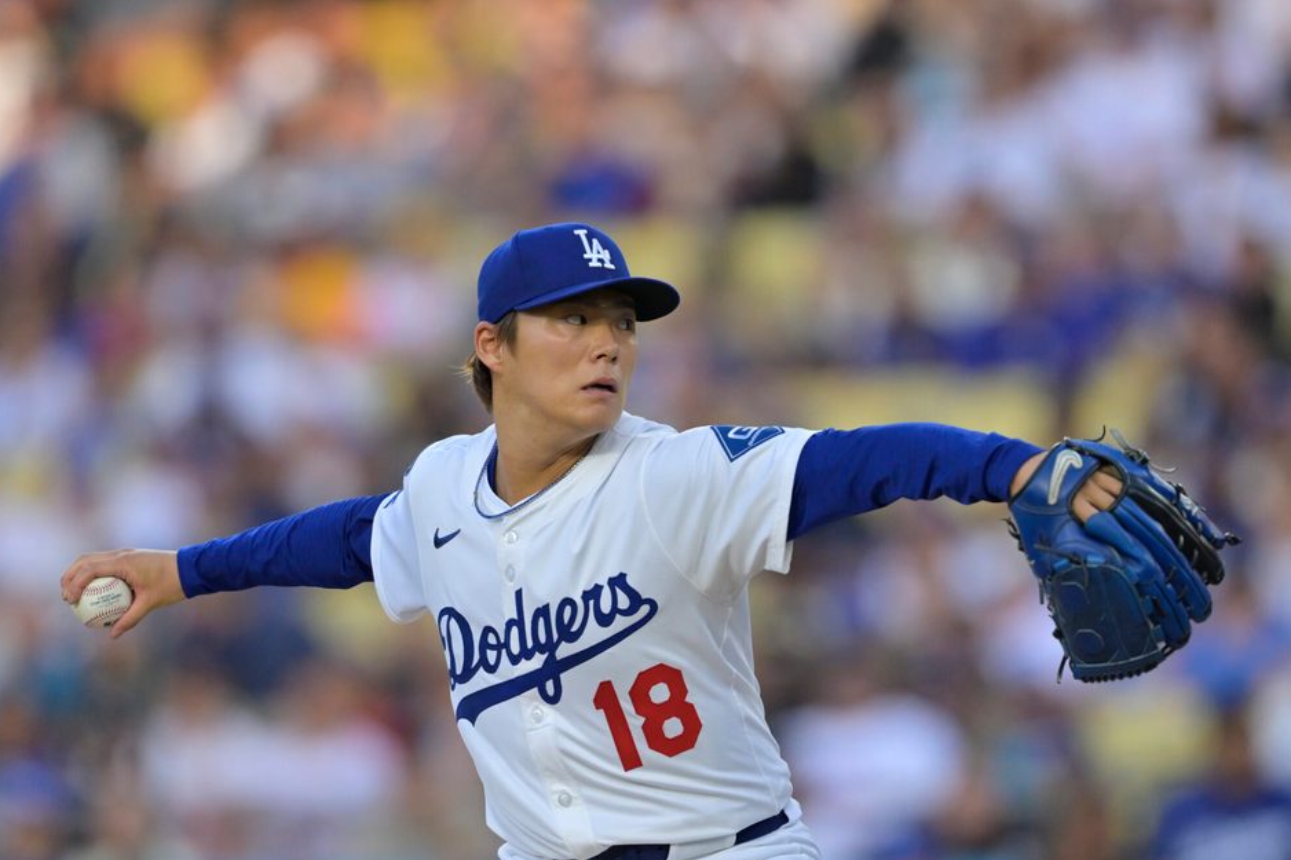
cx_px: 610
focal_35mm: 768
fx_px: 27535
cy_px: 549
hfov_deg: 2.7
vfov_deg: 1.8
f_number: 2.8
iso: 800
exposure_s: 1/4000
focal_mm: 400
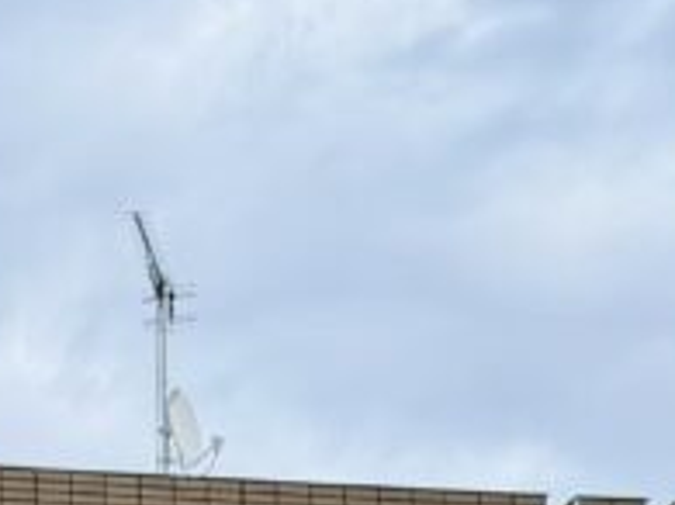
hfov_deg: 9.8
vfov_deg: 7.0
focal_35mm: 197
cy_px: 1359
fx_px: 3839
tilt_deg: +7.9
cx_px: -218
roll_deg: +0.5
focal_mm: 6.93
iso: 320
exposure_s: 1/100
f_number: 1.8
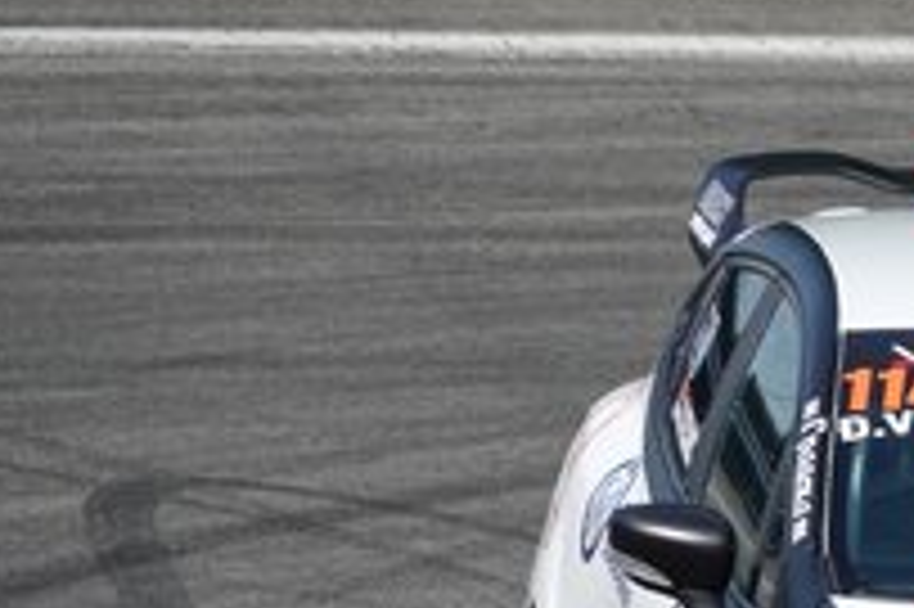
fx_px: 18036
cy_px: 644
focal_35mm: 711
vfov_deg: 1.9
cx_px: 986
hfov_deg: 2.9
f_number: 5
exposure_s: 1/800
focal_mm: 117.29
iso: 100
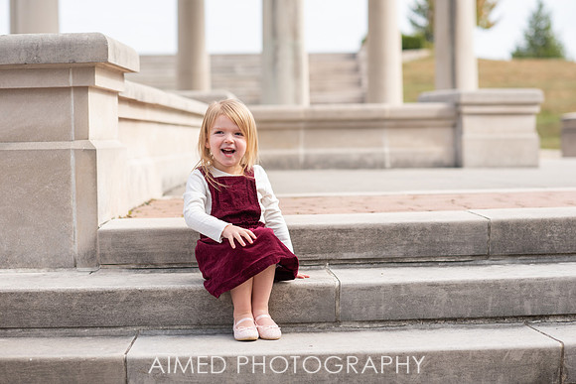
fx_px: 1360
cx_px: 288
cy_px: 192
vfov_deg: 16.1
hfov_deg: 23.9
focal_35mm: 85
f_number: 3.2
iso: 100
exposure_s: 1/640
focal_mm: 85
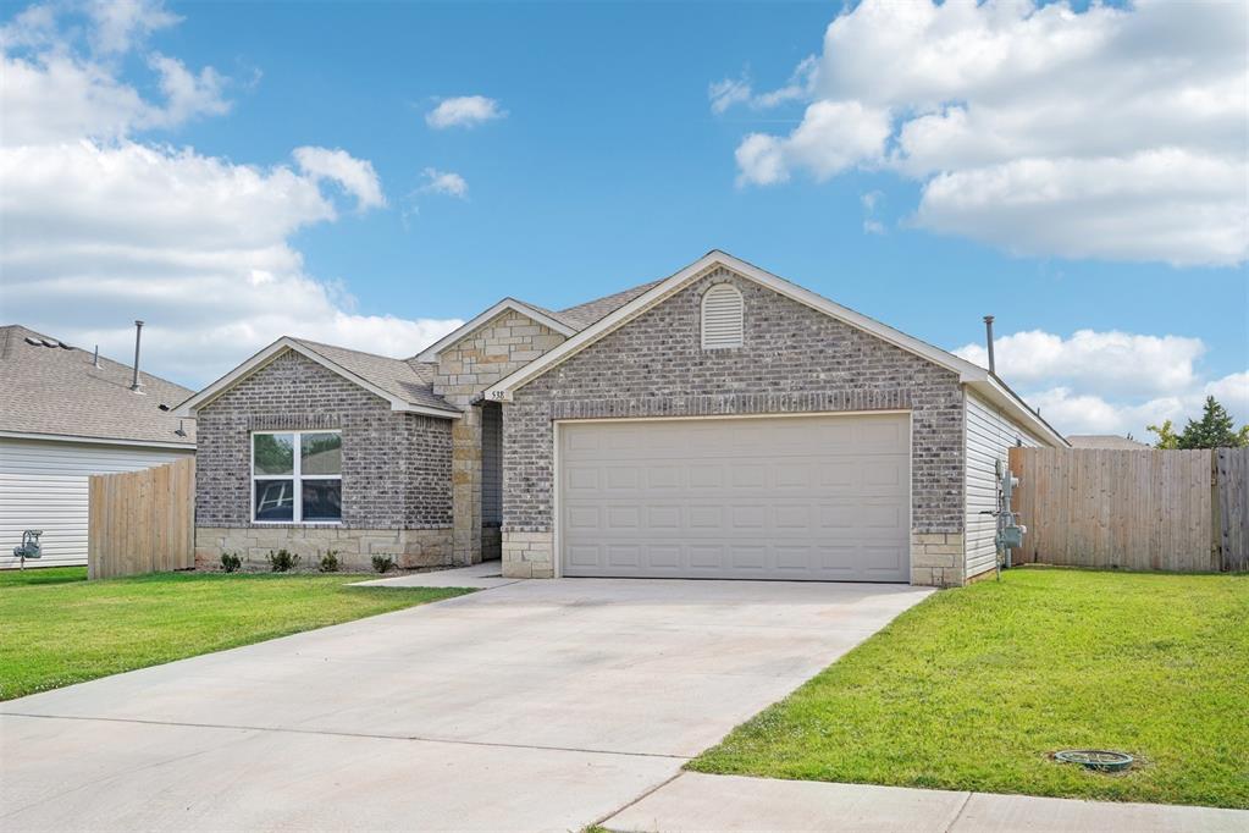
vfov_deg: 37.9
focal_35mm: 35
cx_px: 624
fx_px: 1214
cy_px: 416
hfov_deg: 54.4
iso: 100
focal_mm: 35
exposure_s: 1/250
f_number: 8
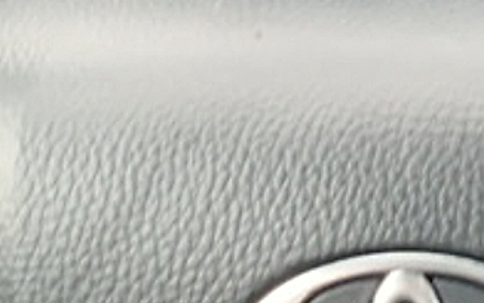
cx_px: 548
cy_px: -255
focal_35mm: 156
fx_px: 2058
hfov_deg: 13.1
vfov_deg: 8.1
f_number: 1.8
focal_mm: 3
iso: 40
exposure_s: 1/60
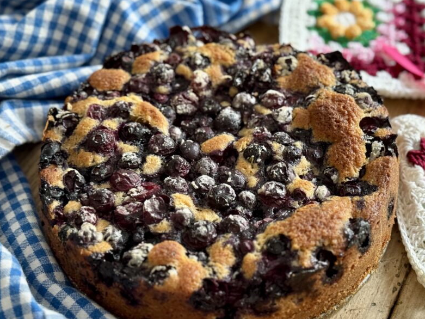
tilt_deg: -49.1
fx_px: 724
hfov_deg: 32.6
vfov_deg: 24.8
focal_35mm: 59
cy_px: 176
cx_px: 241
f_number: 1.78
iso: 500
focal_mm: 6.76
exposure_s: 1/32
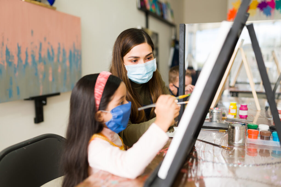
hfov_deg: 54.4
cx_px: 140
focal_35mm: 35
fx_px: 273
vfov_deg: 37.9
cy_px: 94
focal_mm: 35
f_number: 1.8
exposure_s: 1/200
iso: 200
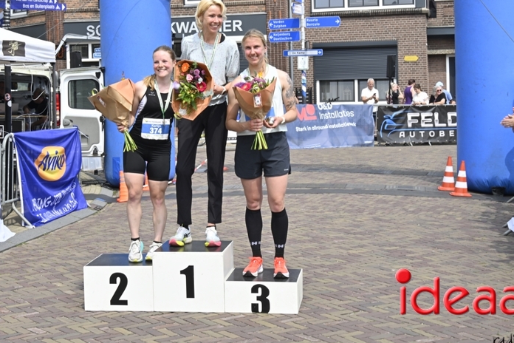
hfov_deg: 30.0
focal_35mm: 67
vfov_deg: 20.2
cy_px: 107
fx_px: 957
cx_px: 206
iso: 64
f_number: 18
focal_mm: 47
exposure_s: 1/25
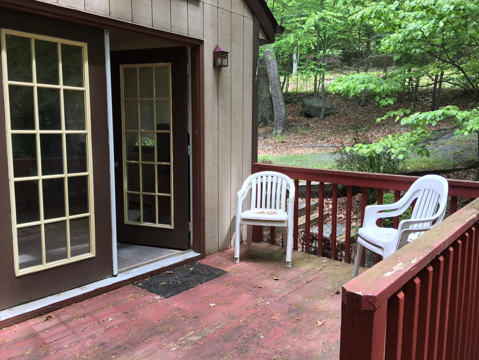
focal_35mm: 29
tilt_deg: -5.2
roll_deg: -0.5
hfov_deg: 61.7
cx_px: 240
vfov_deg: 48.2
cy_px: 180
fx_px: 401
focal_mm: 4.15
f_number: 2.2
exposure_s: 1/120
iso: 32
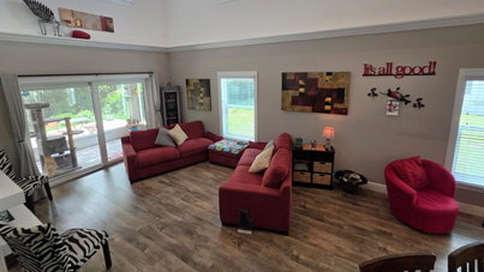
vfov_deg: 69.5
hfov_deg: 103.0
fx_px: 193
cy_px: 103
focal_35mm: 15
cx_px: 247
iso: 100
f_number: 1.9
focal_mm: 2.2
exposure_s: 1/120
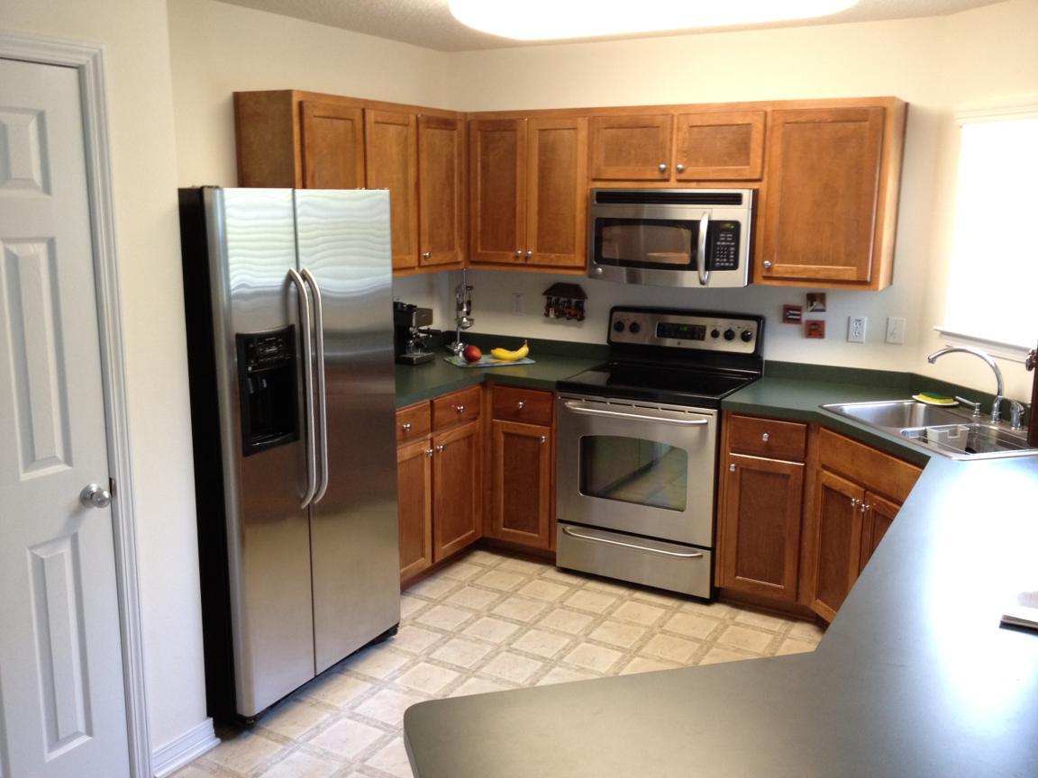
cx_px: 519
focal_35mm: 35
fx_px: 1050
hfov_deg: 52.6
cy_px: 389
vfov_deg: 40.7
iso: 160
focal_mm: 4.28
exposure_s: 1/20
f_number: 2.4
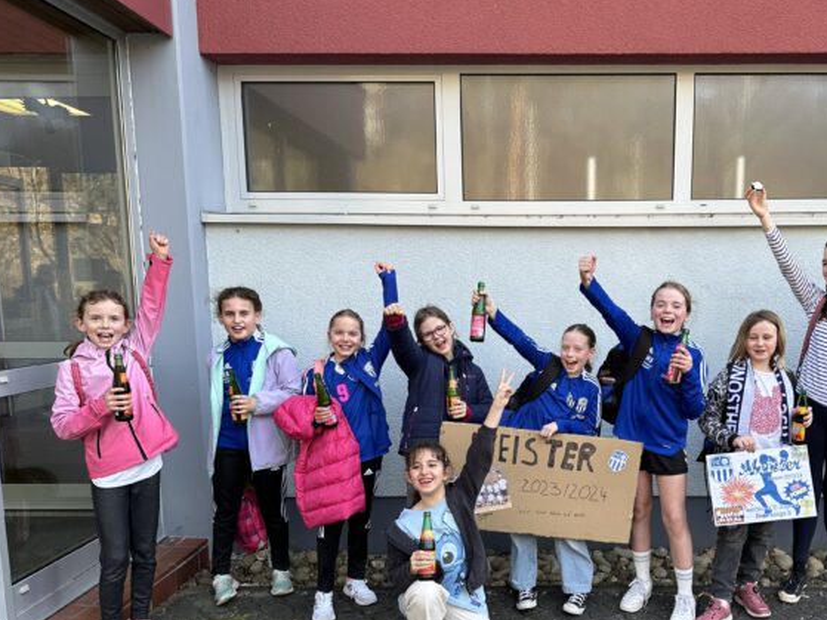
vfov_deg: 42.3
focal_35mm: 33
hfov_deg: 54.2
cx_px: 552
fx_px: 788
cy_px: 416
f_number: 1.78
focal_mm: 6.86
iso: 80
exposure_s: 1/351
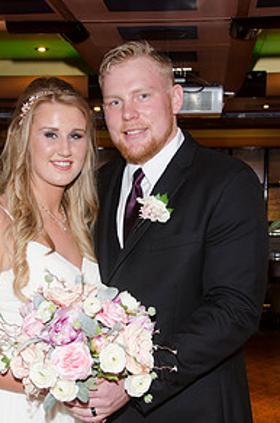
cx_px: 106
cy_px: 269
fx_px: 868
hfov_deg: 18.3
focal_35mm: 74
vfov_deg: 27.3
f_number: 5.6
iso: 400
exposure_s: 1/60
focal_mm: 32
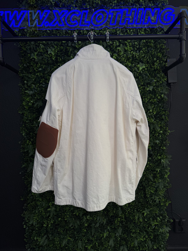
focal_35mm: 24
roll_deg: -0.7
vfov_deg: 71.6
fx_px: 174
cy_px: 126
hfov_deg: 56.8
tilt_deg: -1.6
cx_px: 94
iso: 64
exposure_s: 1/84
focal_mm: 6.76
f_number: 1.78
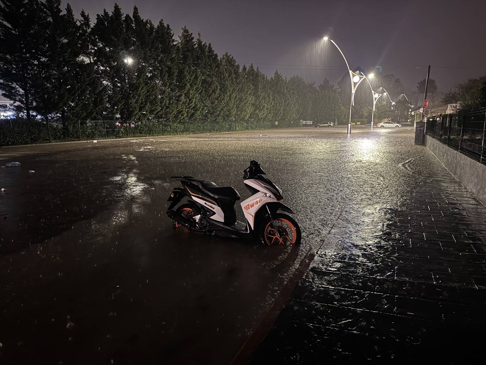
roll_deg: +0.8
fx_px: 337
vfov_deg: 56.8
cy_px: 182
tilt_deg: -10.0
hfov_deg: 71.6
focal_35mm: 24
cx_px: 243
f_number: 1.78
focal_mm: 6.76
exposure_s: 1/13
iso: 1000
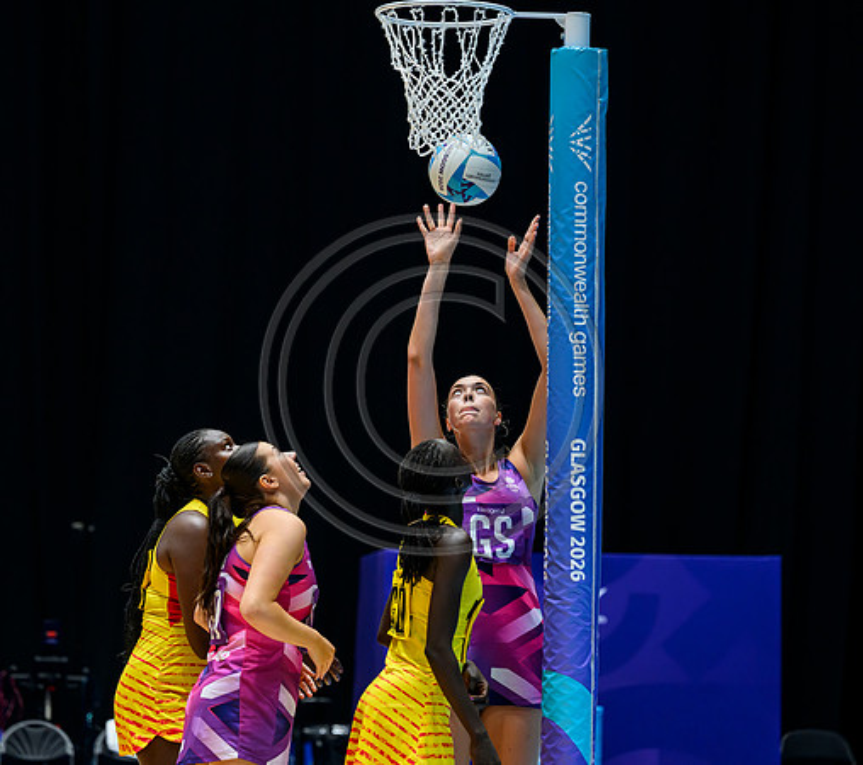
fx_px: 4300
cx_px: 409
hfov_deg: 11.5
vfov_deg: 10.2
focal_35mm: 161
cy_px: 382
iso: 2500
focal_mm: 135
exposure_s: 1/1250
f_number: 3.5
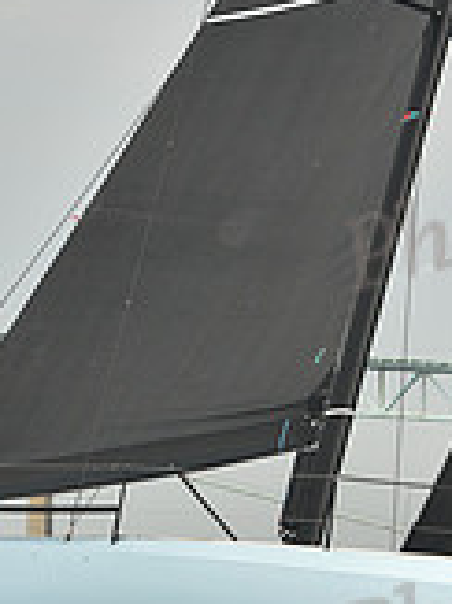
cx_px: 156
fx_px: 5683
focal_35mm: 326
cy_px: 439
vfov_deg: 6.1
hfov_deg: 4.6
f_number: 5.6
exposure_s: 1/640
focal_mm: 95
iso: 250
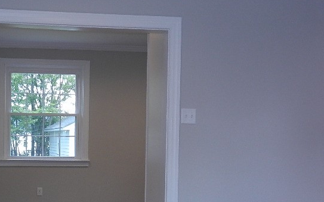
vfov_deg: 22.1
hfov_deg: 33.9
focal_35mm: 58
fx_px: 512
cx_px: 58
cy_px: 157
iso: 160
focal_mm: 5.1
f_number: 3.6
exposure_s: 1/60
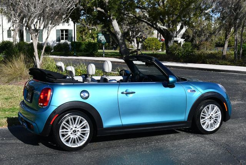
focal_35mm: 60
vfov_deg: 22.7
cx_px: 123
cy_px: 82
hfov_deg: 33.4
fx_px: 410
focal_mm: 30
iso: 100
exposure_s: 1/320
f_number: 9
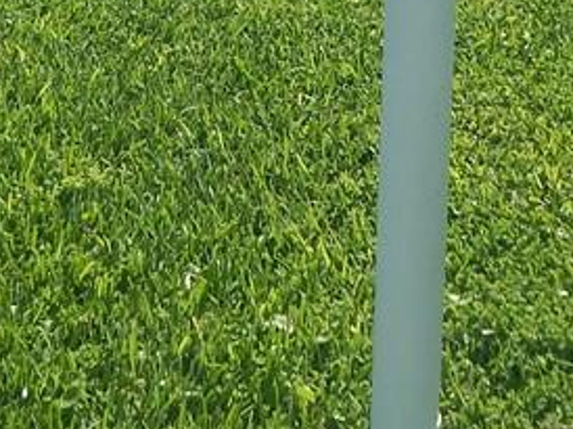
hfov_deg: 22.8
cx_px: 238
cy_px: -331
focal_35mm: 86
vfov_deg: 15.0
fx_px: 1422
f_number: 6
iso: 125
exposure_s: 1/500
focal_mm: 4
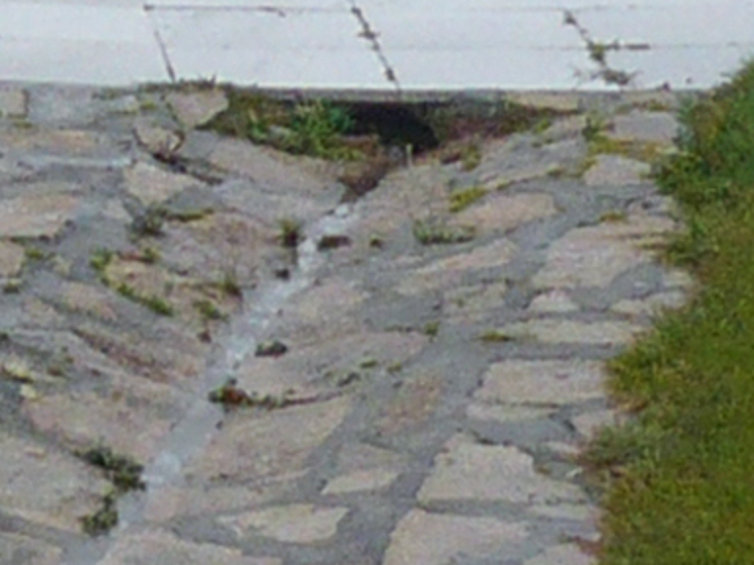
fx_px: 6099
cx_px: -403
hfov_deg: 7.0
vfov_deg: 5.2
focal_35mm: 280
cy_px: -563
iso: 100
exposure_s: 1/125
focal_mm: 5.8
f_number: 2.8
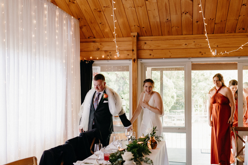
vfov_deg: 31.8
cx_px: 130
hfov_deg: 46.4
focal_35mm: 42
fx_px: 289
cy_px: 94
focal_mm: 35
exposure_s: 1/400
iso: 1600
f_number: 2
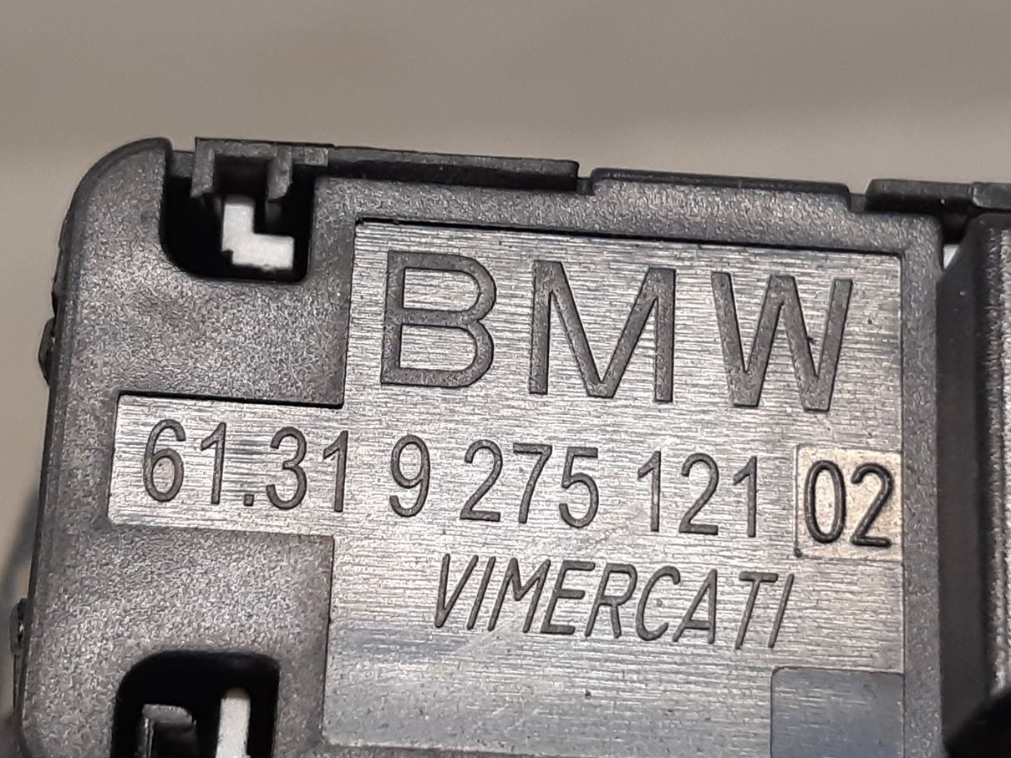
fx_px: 1285
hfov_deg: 42.9
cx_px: 520
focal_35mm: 44
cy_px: 425
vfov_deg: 32.8
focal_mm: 3.93
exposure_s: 1/50
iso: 160
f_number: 1.7
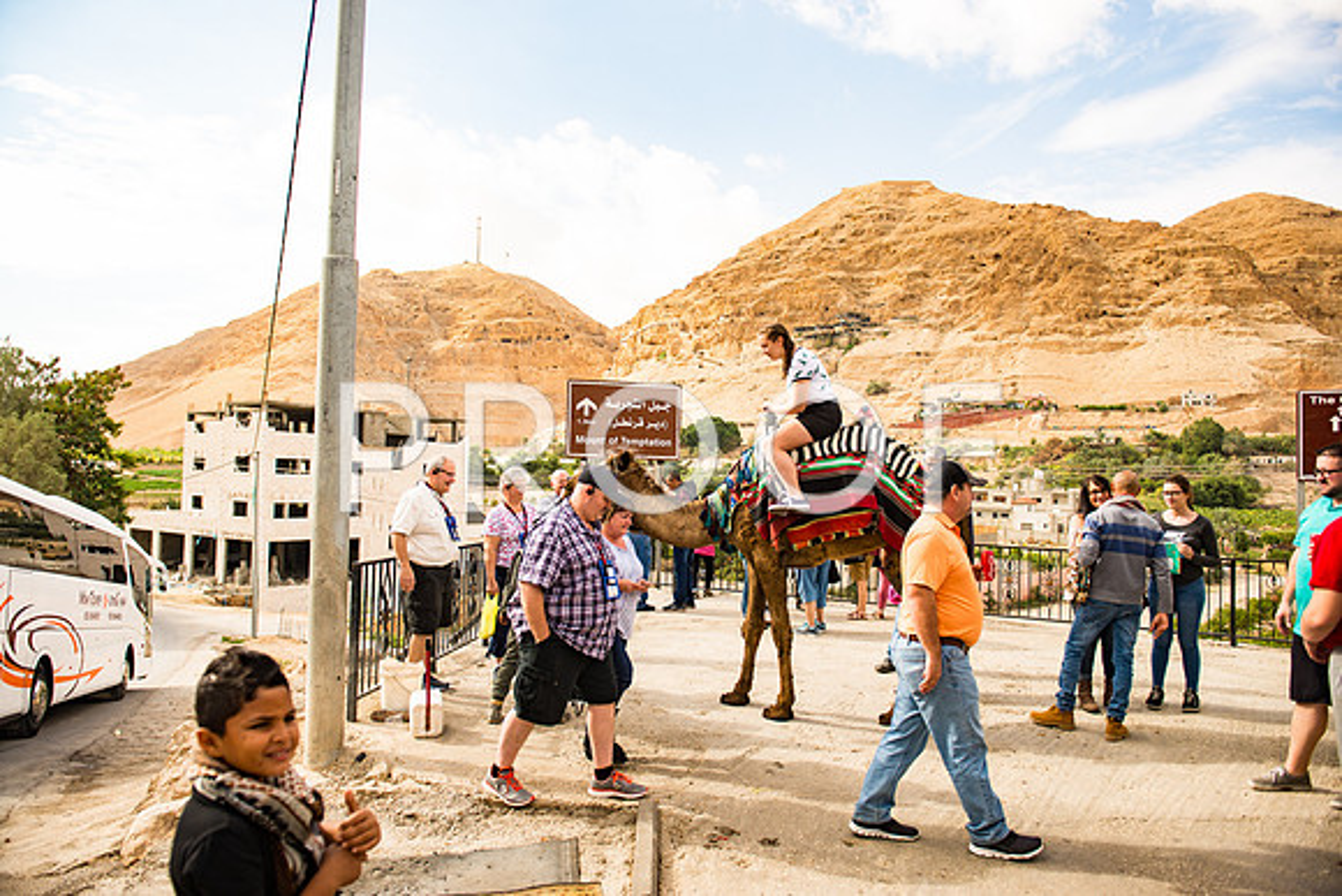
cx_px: 671
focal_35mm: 24
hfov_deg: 73.7
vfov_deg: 53.2
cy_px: 448
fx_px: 895
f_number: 2.8
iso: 200
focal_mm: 24
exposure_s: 1/2000
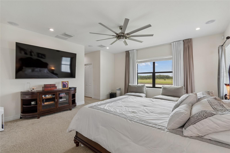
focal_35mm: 15
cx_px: 115
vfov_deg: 77.3
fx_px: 96
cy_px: 76
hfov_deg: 100.4
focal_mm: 10
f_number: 7.1
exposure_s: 1/13
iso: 100
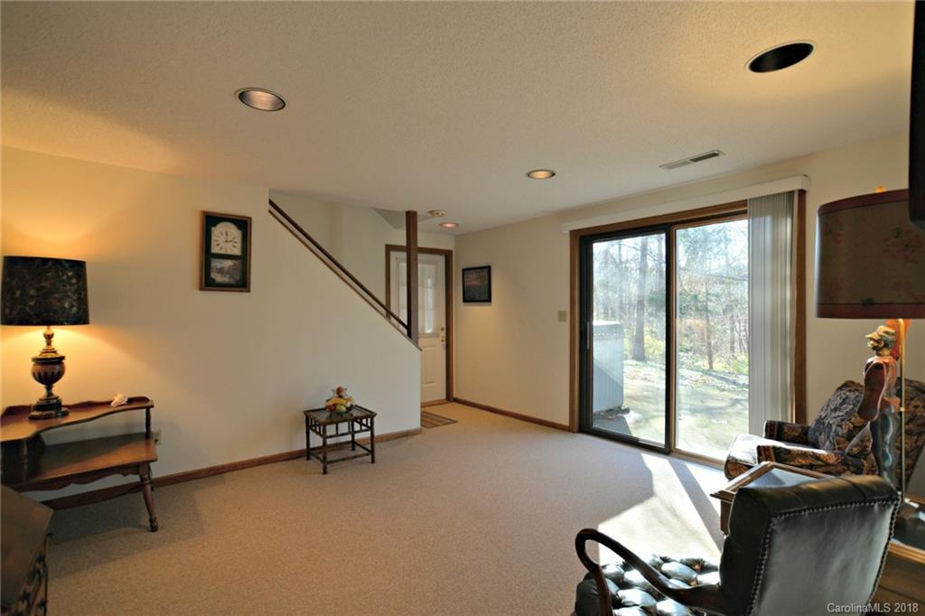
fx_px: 437
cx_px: 462
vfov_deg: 70.4
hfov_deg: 93.3
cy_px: 308
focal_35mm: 17
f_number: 8
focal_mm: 17
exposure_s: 1/60
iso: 720
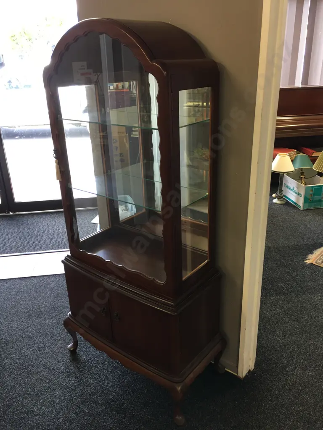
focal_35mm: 29
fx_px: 361
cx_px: 162
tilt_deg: -21.2
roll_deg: +0.7
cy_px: 215
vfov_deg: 61.7
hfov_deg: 48.2
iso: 40
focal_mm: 4.15
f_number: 2.2
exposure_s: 1/17
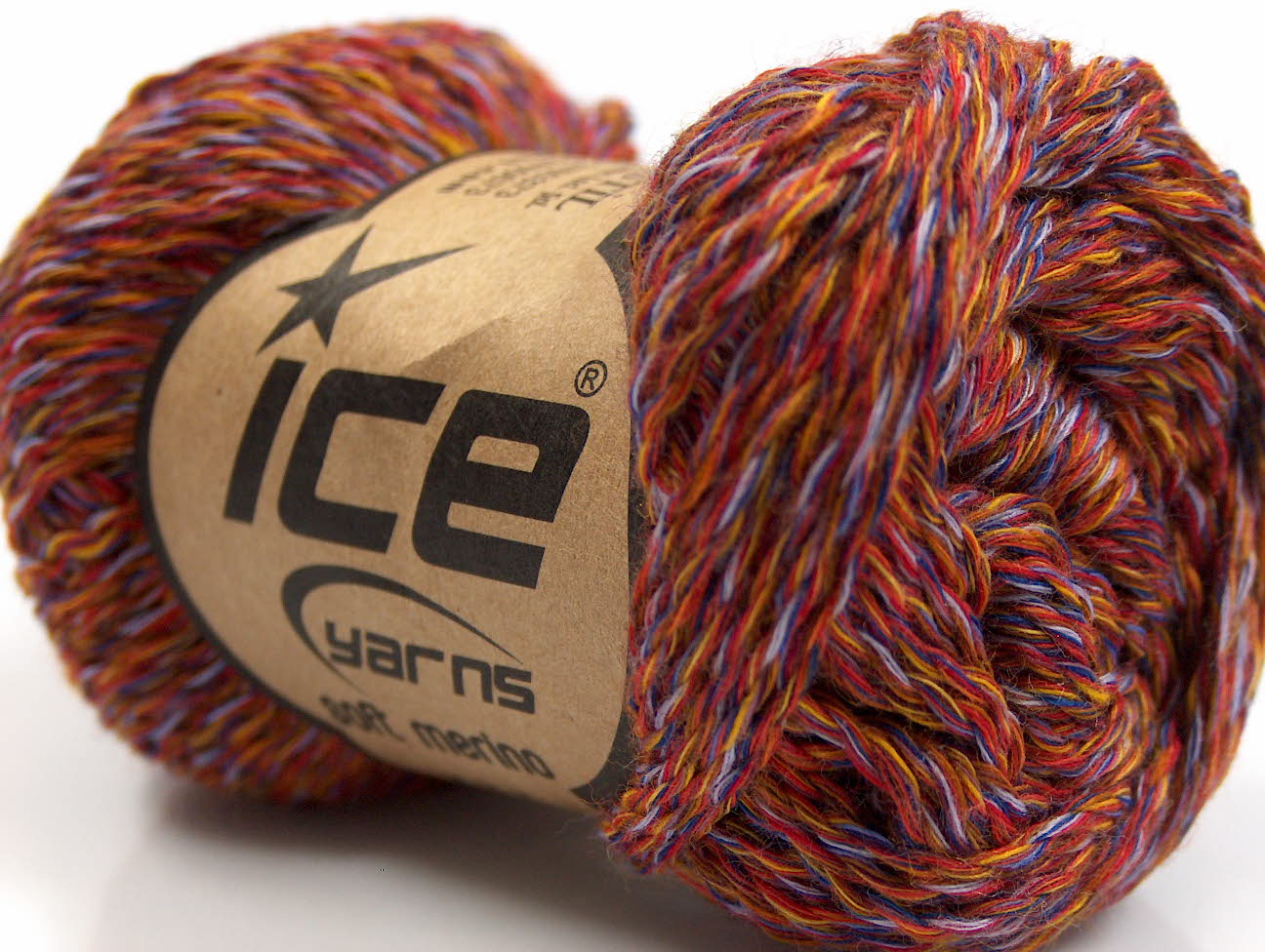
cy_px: 476
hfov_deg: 27.0
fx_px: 2635
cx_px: 632
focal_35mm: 72
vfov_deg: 20.5
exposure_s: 1/4.37
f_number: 2.9
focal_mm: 14.73
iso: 100
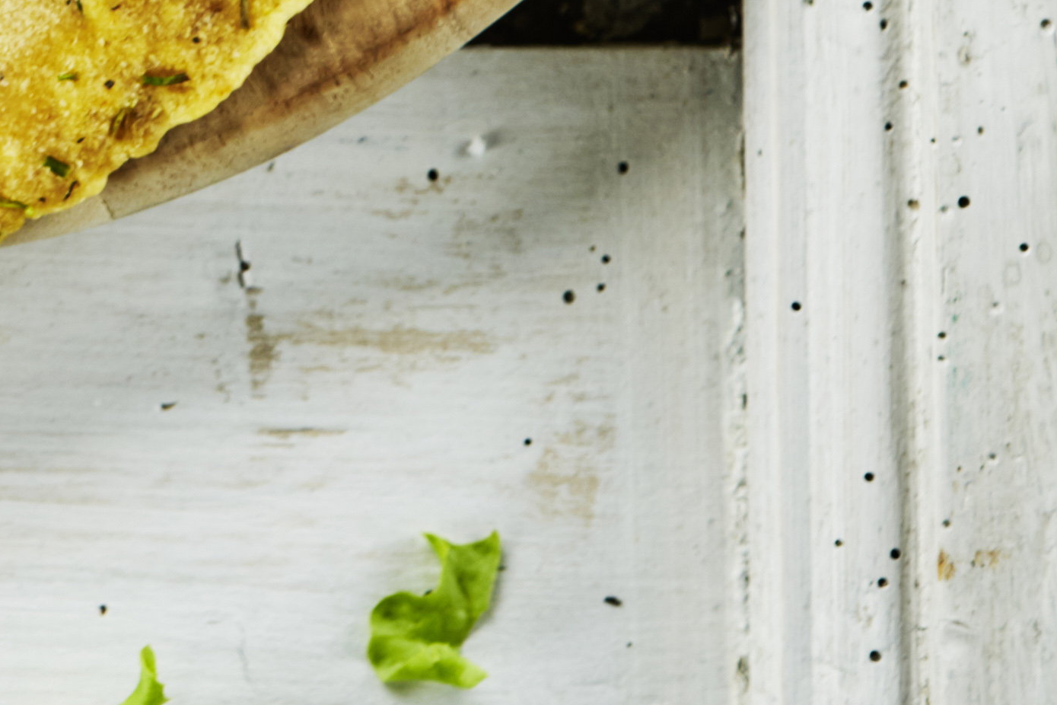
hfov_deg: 8.3
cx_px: -1425
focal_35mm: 229
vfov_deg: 5.8
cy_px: -914
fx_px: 6723
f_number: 5
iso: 125
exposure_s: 1/30
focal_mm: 40
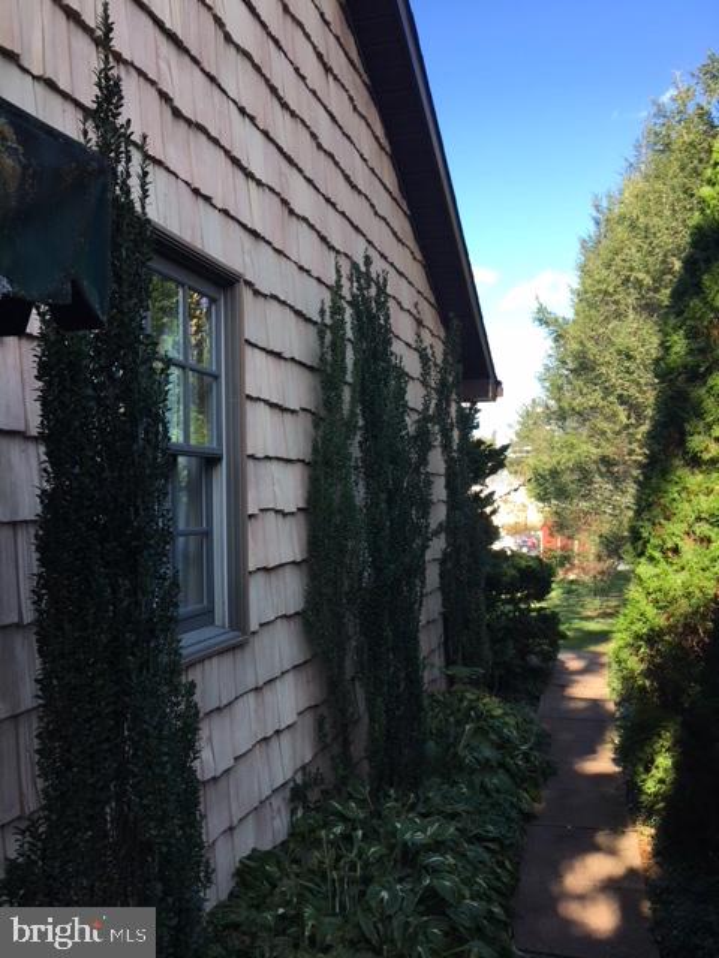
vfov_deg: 61.7
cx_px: 360
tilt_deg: -0.4
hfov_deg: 48.2
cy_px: 479
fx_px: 803
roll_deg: +0.4
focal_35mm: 29
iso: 25
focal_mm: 4.15
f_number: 2.2
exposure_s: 1/353
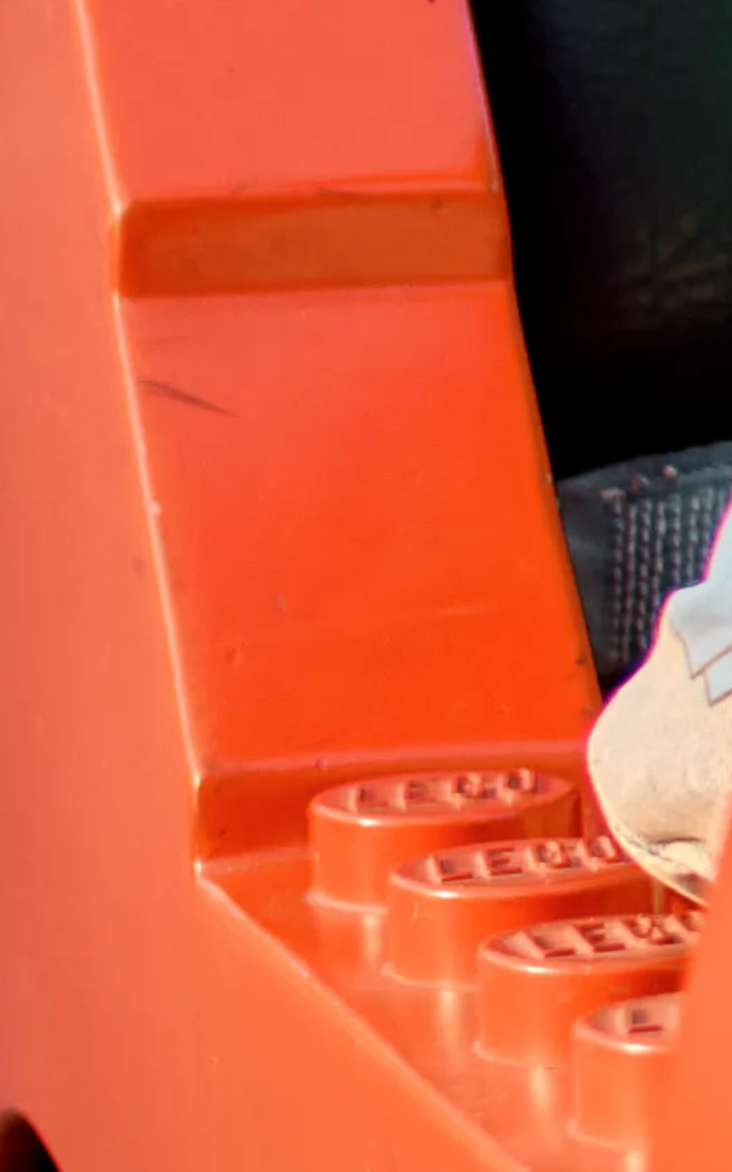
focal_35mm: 349
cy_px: -455
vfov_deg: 6.0
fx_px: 11147
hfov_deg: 3.5
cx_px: 3122
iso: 200
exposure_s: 1/640
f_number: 2
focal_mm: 35
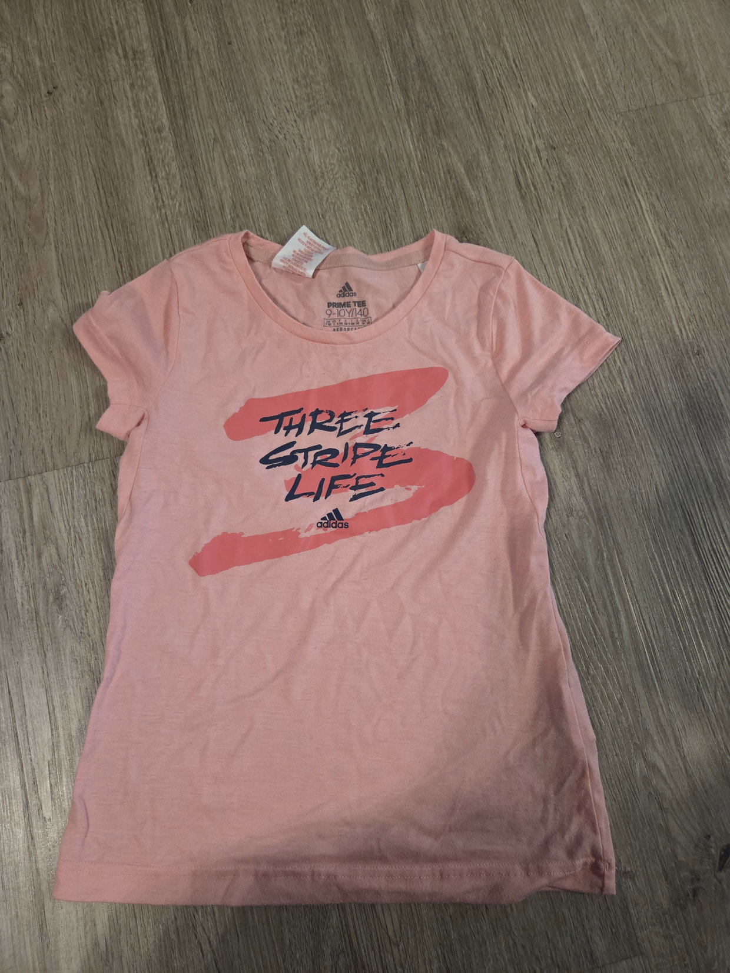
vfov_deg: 73.9
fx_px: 647
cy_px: 486
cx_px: 365
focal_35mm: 23
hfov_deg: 58.9
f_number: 1.8
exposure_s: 1/101
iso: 1000
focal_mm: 5.4
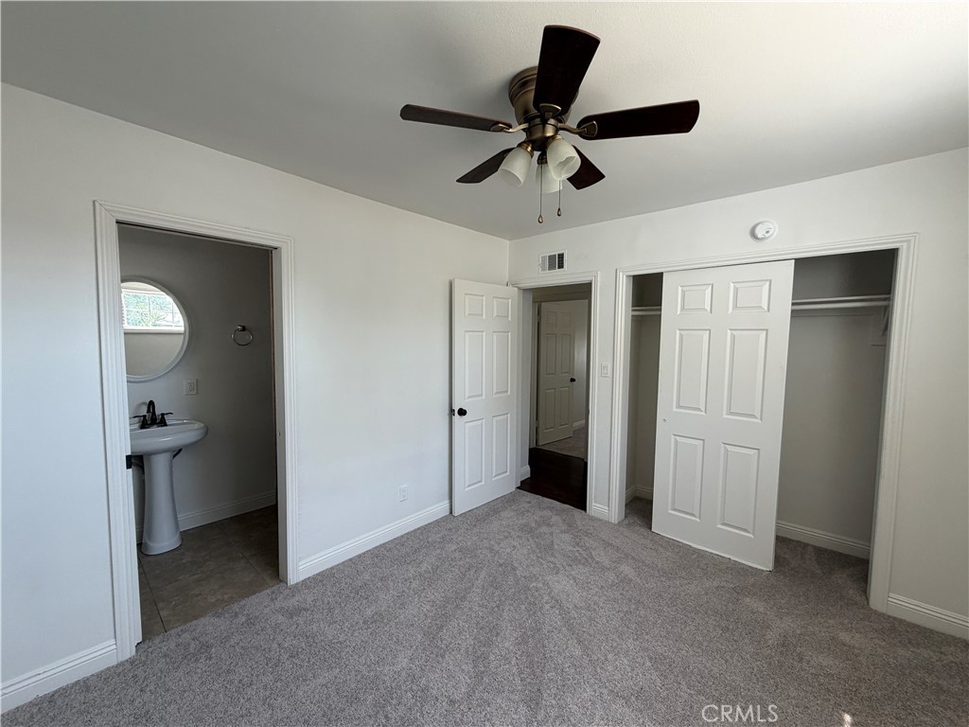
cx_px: 484
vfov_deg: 85.7
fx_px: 392
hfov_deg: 102.1
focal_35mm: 14
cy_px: 364
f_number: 2.2
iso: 125
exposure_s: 1/121
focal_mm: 2.22
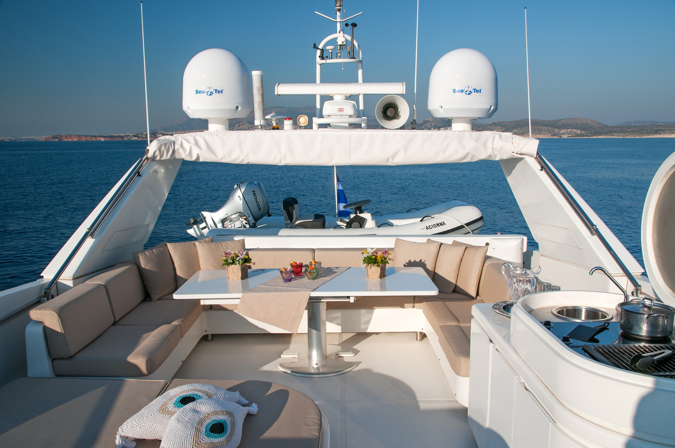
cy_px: 224
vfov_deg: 43.5
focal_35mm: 30
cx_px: 338
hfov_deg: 62.0
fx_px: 562
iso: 200
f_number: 8
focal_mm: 20
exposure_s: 1/320
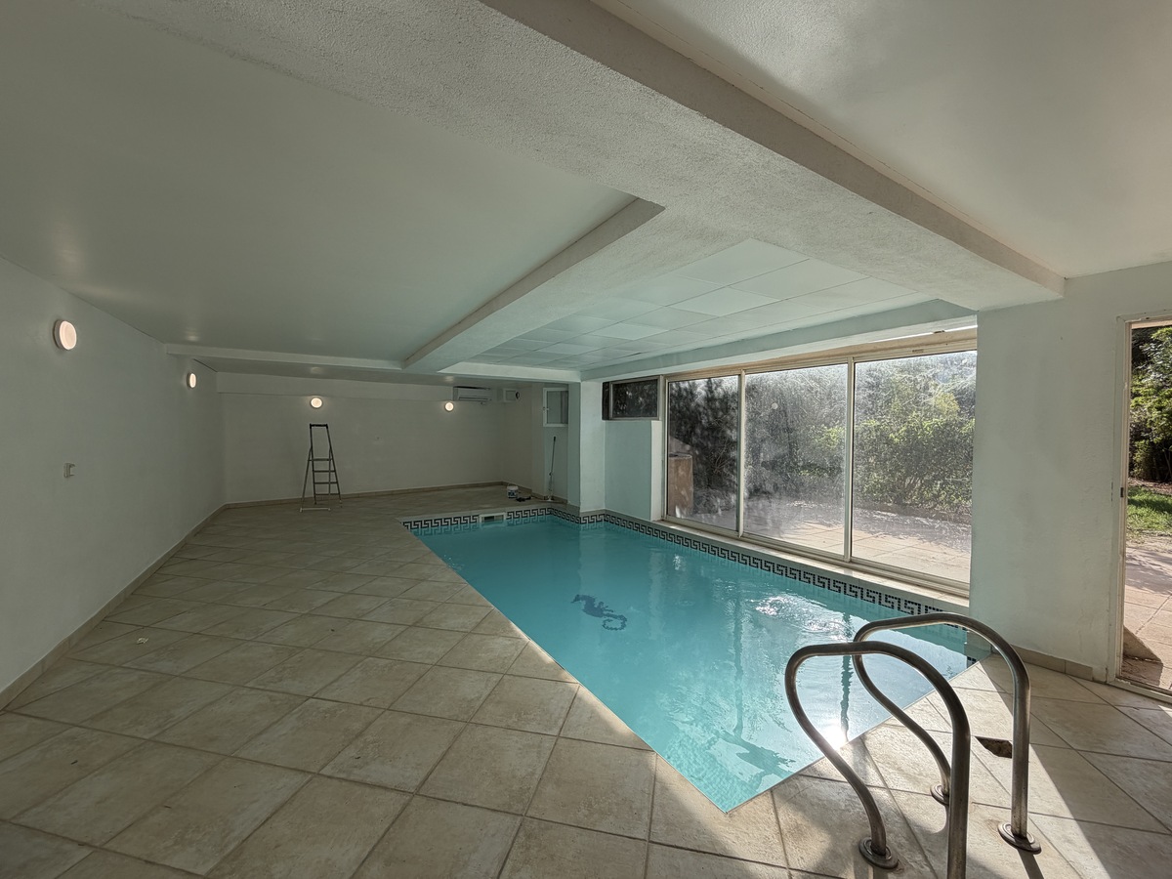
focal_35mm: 14
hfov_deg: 102.1
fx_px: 474
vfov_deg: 85.7
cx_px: 586
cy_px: 440
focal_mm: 2.22
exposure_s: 1/545
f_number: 2.2
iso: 40
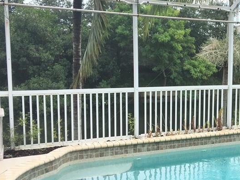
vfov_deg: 26.1
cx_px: 229
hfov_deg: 32.2
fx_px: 388
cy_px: 102
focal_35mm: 56
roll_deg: -1.5
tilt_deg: -6.2
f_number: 2.2
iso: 25
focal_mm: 4.15
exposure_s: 1/530
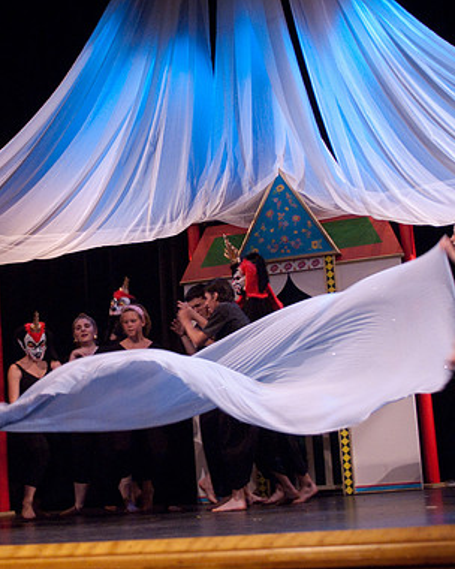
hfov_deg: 22.8
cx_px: 147
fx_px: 1123
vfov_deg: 28.4
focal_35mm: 67
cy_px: 289
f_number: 2.8
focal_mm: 31
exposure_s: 1/60
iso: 1250
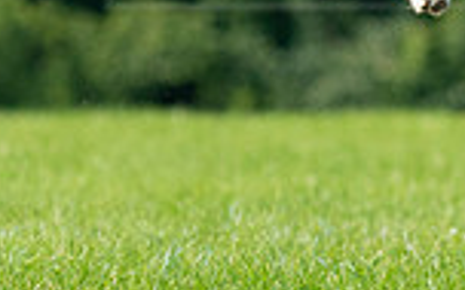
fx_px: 14738
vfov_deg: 1.1
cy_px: -38
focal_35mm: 1163
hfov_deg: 1.8
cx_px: 398
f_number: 5.6
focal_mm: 298
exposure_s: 1/4000
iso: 1600
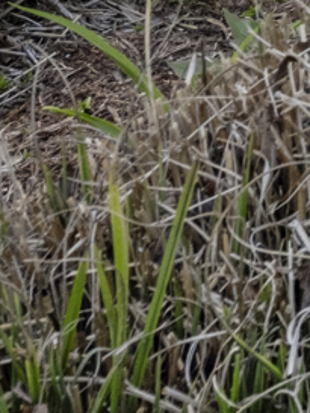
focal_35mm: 264
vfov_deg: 6.8
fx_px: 3150
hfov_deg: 4.8
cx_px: 1468
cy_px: -845
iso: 320
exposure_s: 1/160
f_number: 9
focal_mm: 30
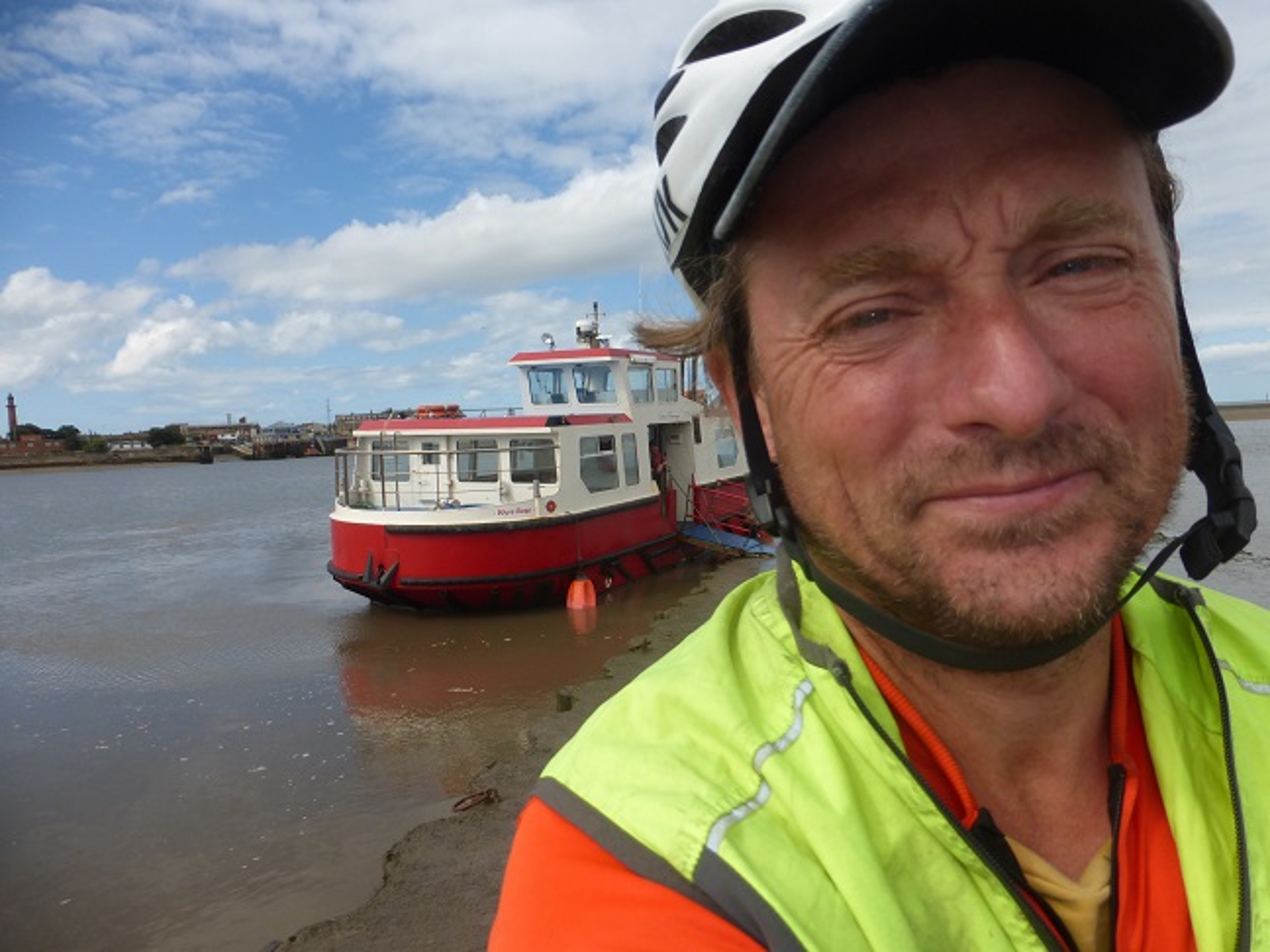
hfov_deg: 71.6
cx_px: 635
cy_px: 476
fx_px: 881
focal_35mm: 24
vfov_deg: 56.8
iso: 100
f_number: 4
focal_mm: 4.3
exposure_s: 1/800
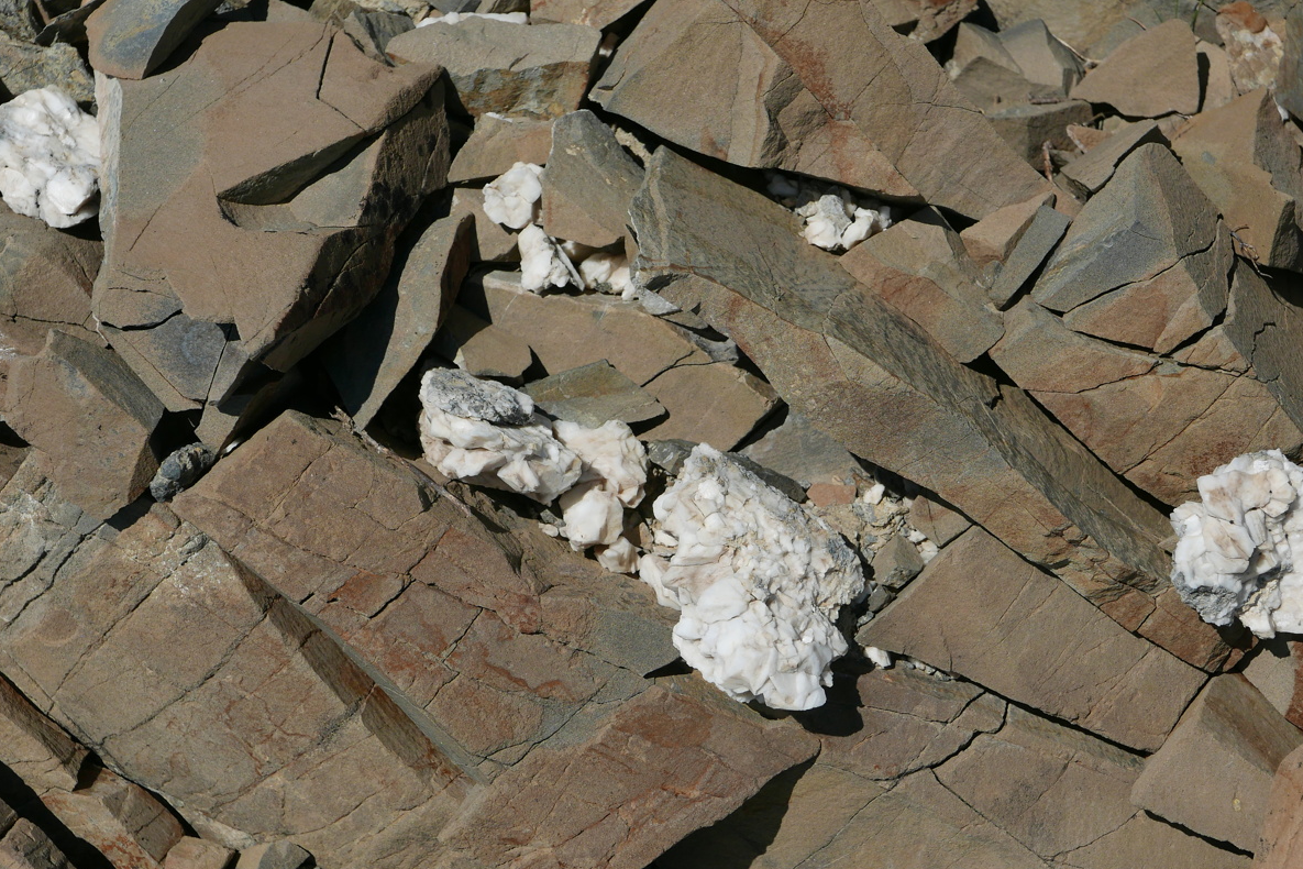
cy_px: 437
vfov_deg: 15.0
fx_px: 3293
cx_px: 650
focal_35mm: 91
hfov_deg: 22.4
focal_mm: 34
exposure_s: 1/2000
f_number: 5.6
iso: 200
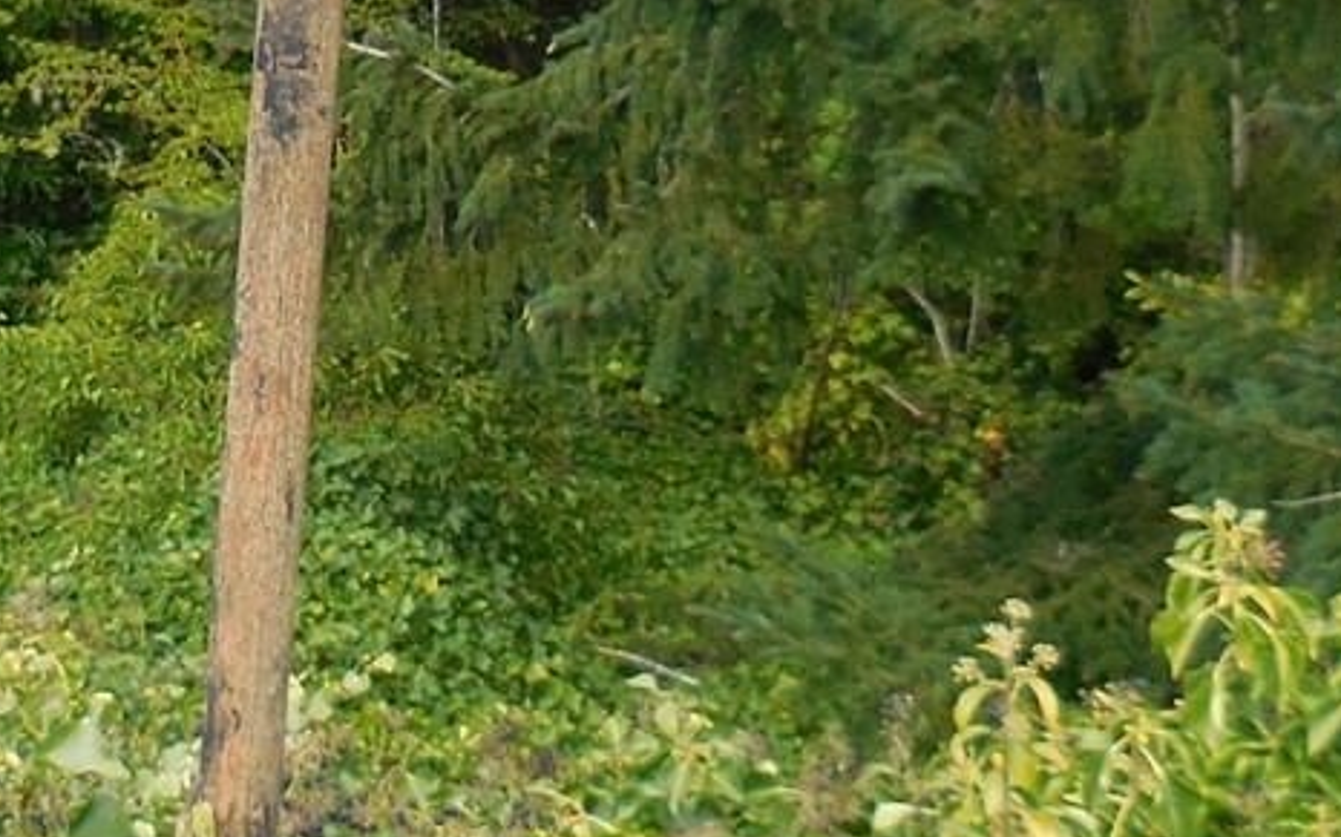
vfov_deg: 14.2
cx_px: 322
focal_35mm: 91
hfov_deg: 22.6
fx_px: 3325
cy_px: 20
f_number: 3.3
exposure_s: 1/160
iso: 125
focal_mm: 4.5
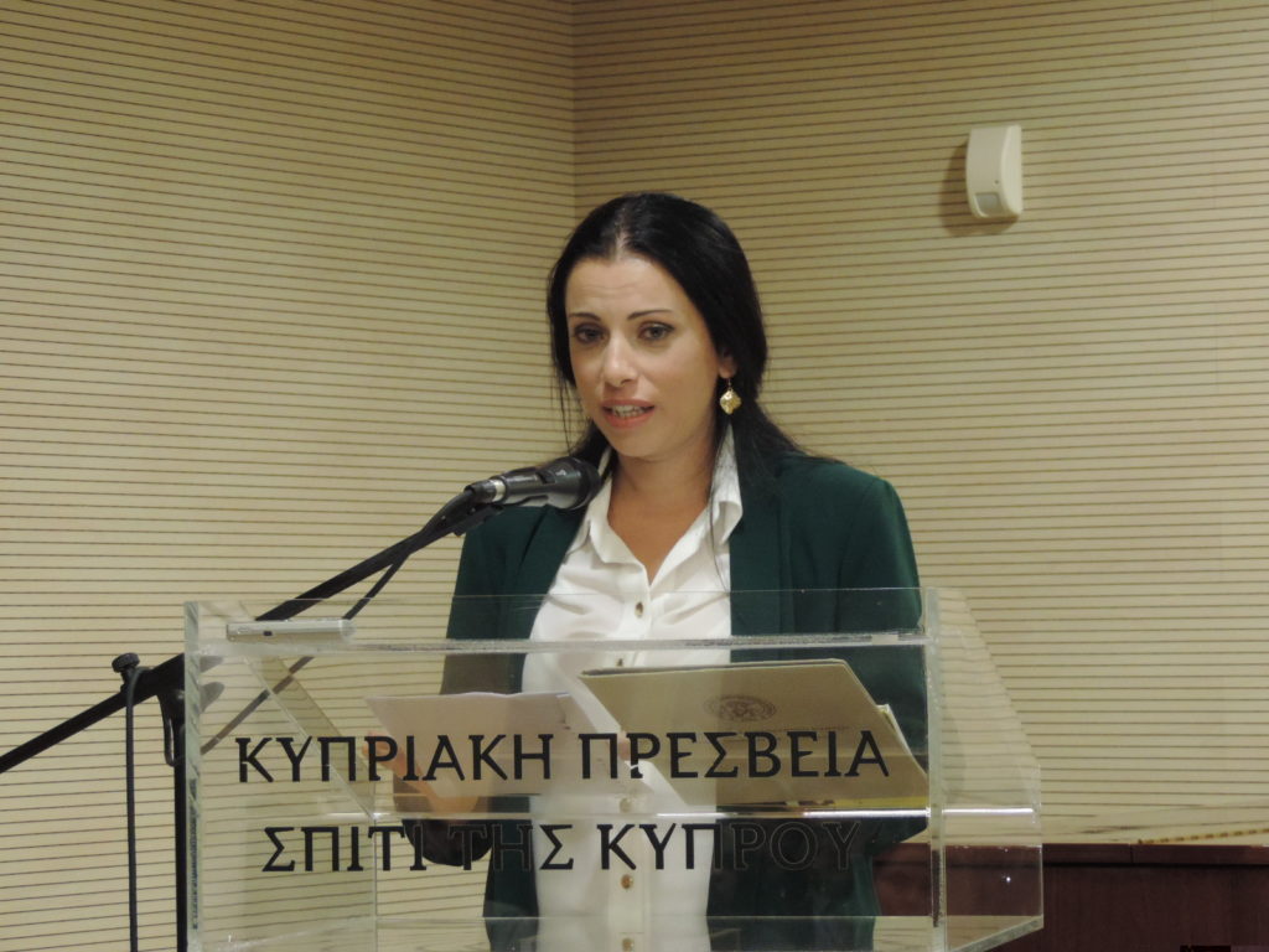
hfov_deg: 14.6
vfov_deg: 11.0
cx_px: 634
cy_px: 476
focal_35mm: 135
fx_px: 4949
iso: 800
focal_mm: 24
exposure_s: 1/20
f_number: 4.3
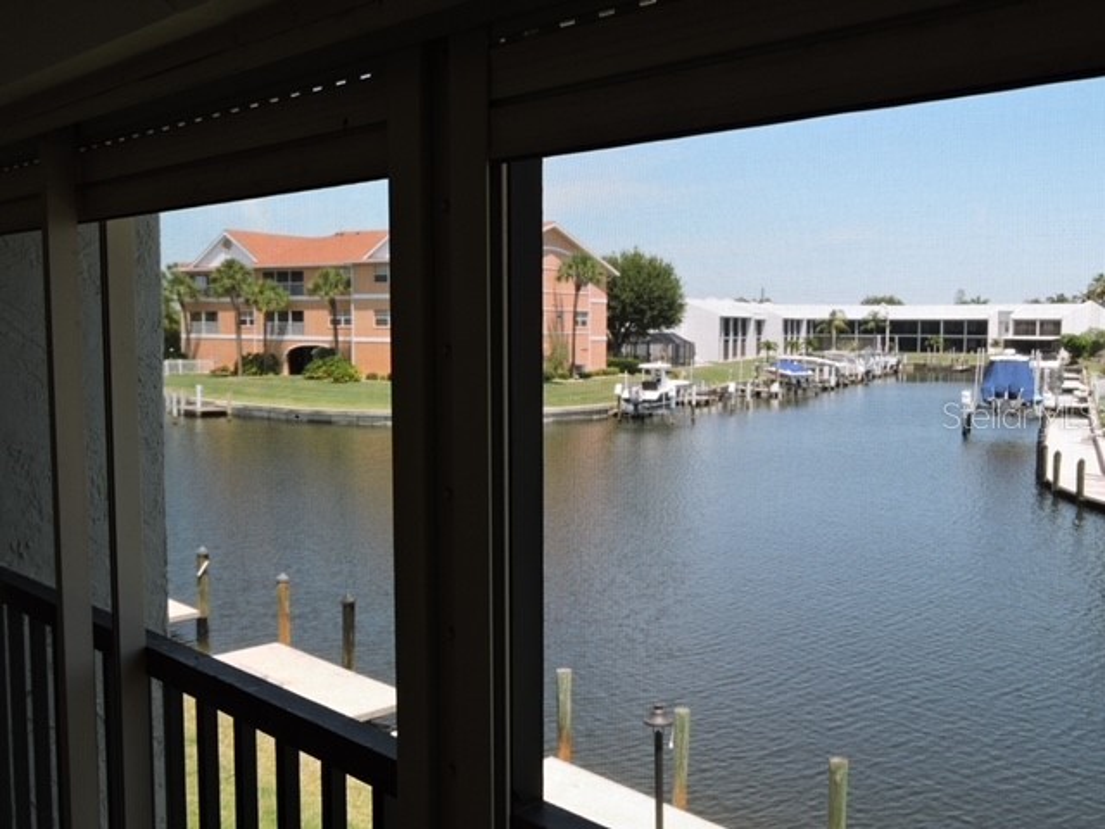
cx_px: 552
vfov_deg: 40.7
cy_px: 414
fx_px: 1117
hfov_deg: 52.6
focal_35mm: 35
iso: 100
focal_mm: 6.3
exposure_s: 1/400
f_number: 3.8
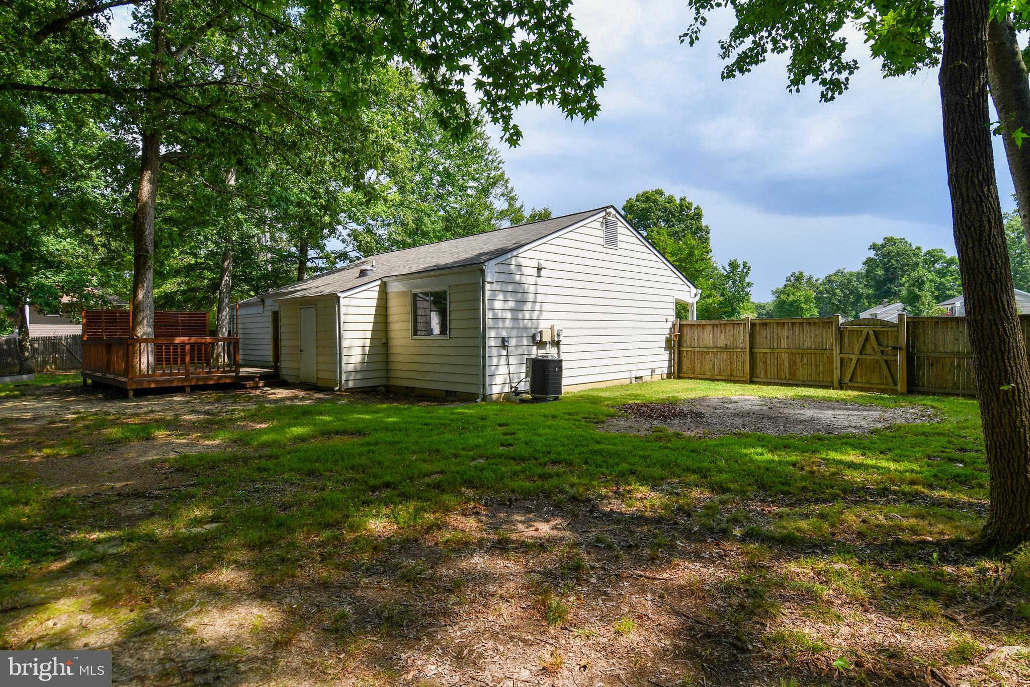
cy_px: 344
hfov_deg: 90.0
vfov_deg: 67.4
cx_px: 515
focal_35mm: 18
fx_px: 515
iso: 125
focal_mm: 12
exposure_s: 1/250
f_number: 8
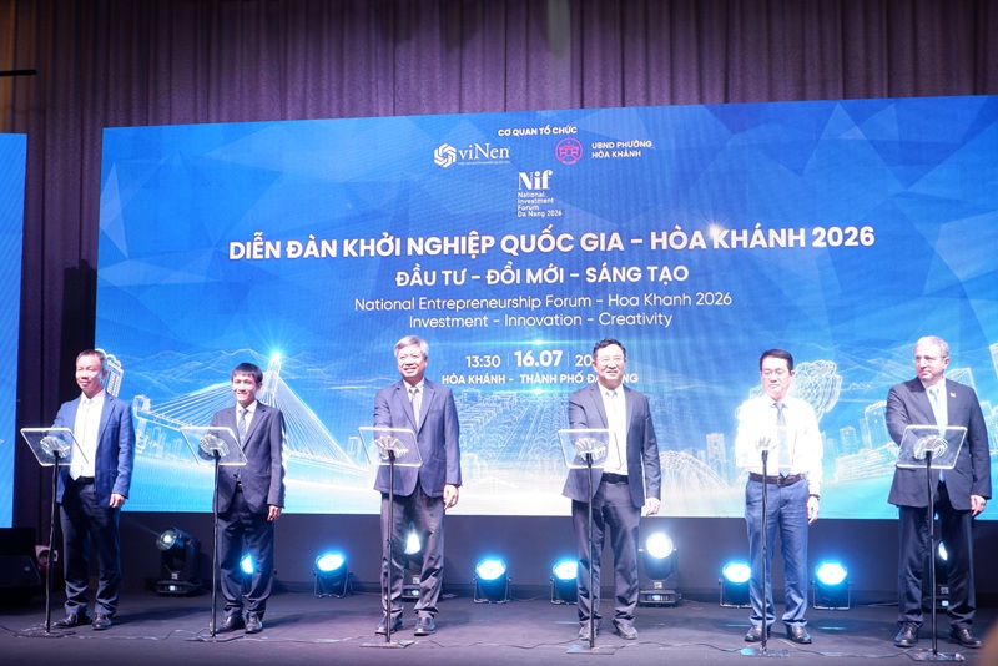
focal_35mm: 47
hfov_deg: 41.9
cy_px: 333
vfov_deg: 28.7
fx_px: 1303
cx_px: 499
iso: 800
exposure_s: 1/45
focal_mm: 31.4
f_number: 4.7
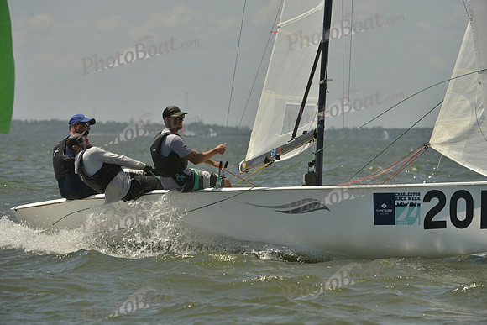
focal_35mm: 290
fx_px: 3924
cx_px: 244
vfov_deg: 4.7
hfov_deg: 7.1
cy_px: 162
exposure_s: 1/1250
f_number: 10
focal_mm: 290
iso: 280
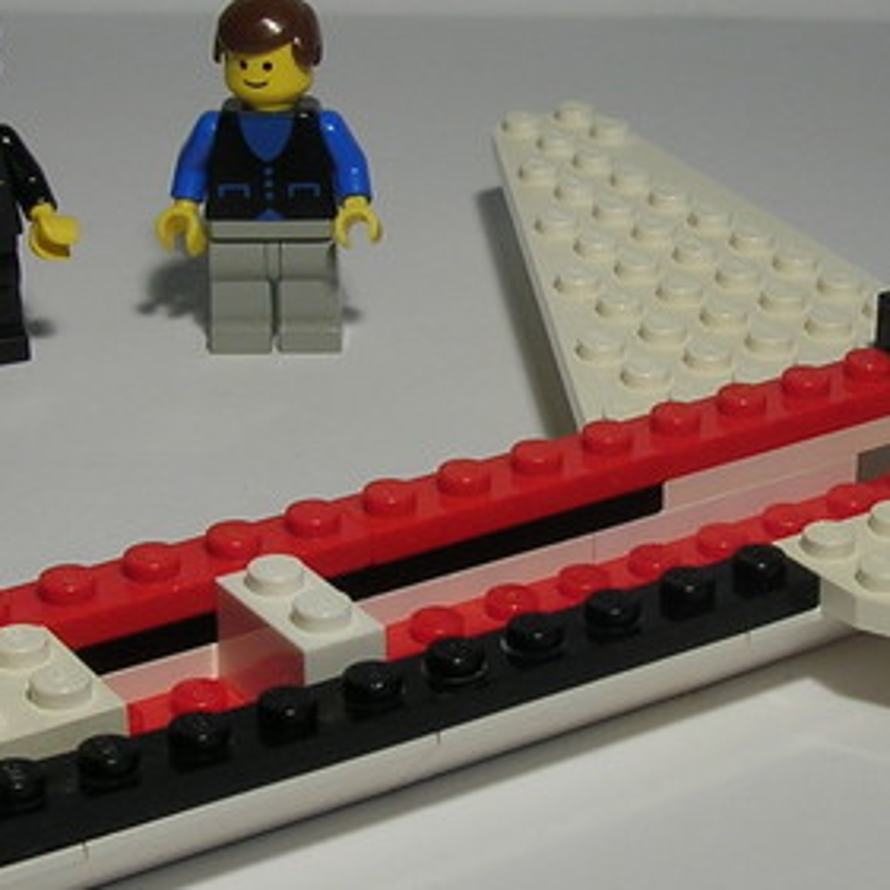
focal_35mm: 96
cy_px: 391
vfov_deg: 18.1
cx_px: 757
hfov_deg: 17.9
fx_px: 2792
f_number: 4.9
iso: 50
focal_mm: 5.7
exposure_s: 1/24
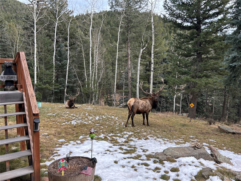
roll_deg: +2.4
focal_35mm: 26
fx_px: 181
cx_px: 120
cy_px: 90
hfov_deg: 67.3
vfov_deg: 53.1
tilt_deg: -2.7
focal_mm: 5.7
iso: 50
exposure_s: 1/446
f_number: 1.5
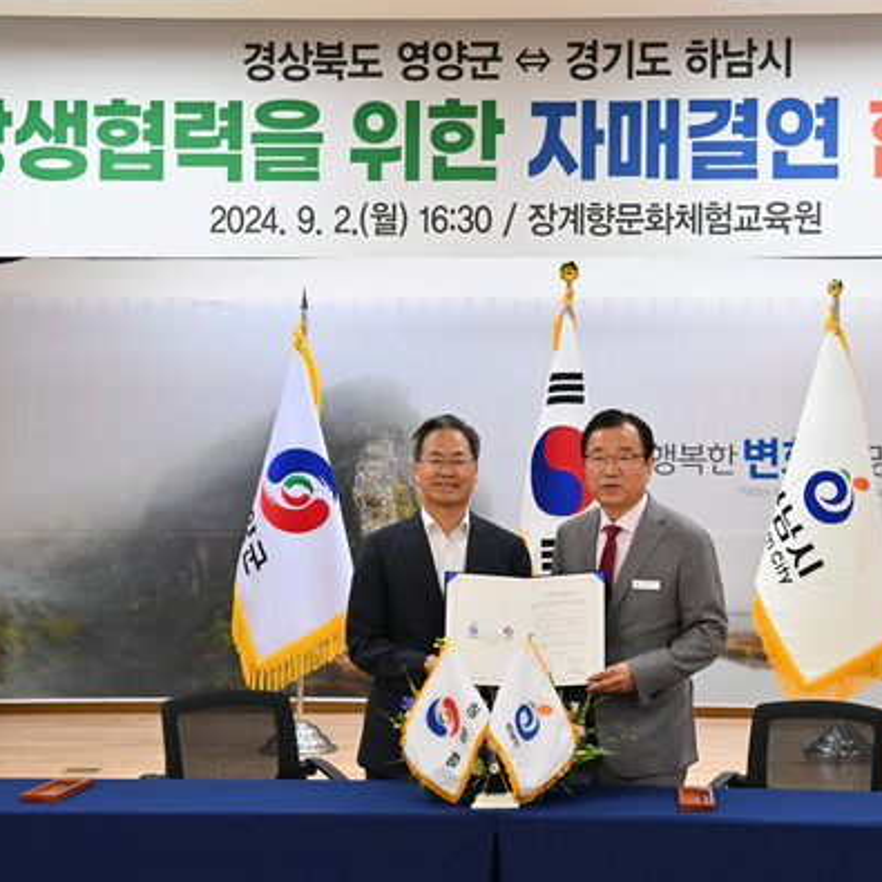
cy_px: 440
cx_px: 540
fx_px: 1787
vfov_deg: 27.7
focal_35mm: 62
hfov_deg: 27.6
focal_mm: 48
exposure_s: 1/100
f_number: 4.5
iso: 800
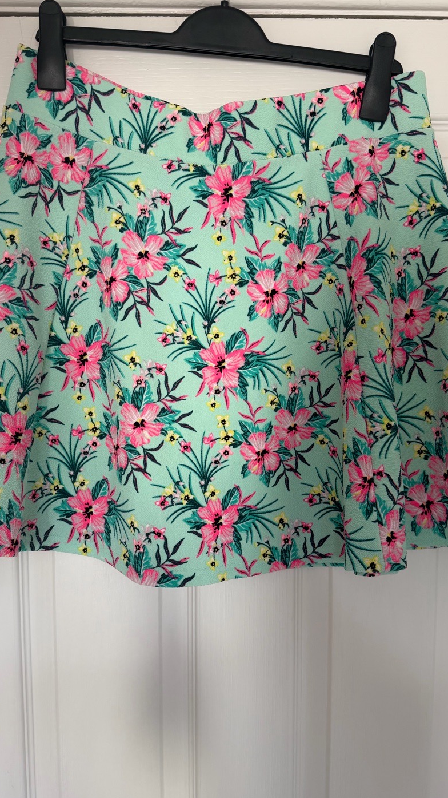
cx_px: 234
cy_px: 419
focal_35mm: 30
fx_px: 634
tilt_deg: -5.2
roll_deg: -0.3
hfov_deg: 38.9
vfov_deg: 64.3
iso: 160
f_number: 1.78
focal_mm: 6.76
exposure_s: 1/121
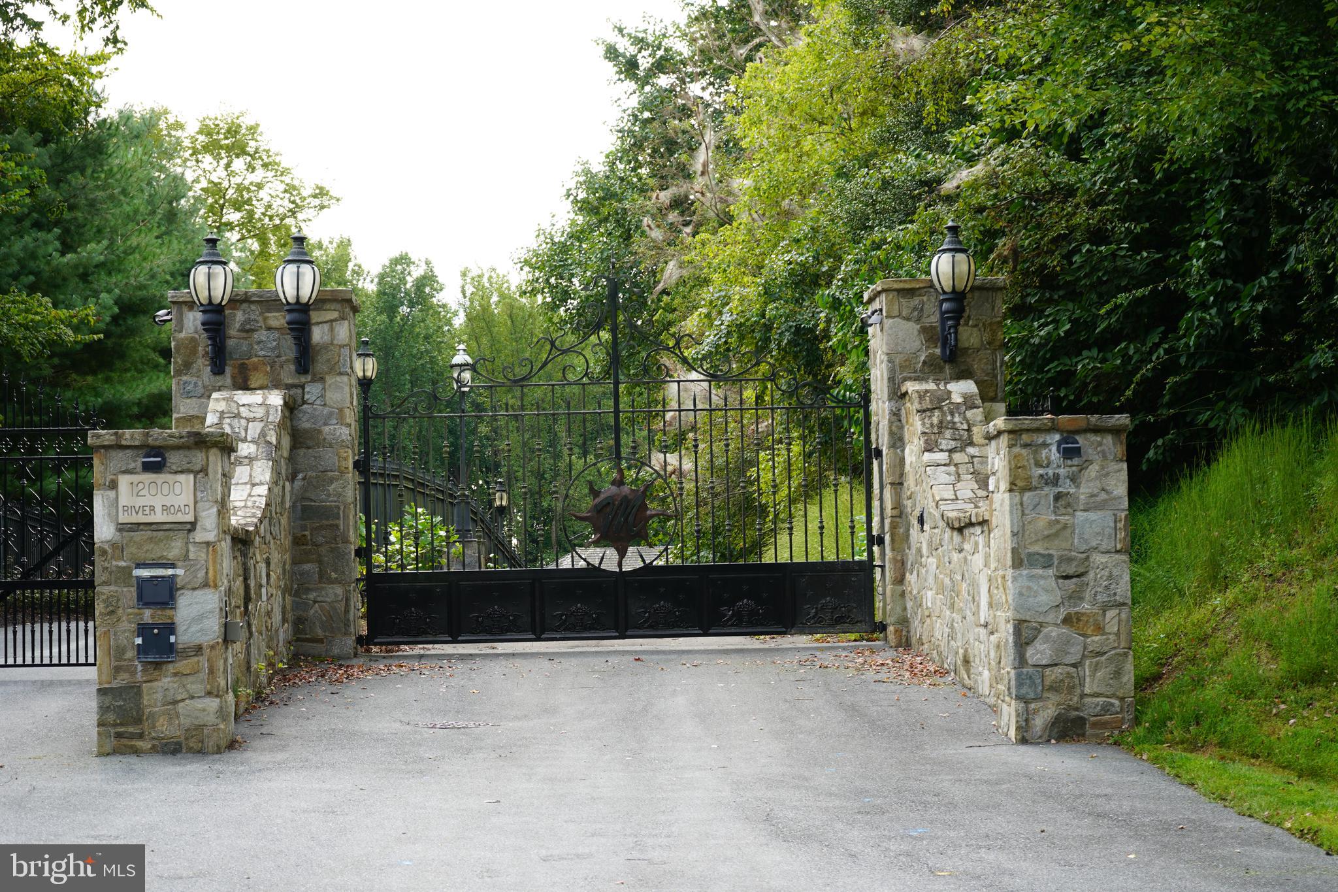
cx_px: 669
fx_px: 2601
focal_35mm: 70
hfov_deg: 28.8
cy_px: 446
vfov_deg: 19.5
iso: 100
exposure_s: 1/80
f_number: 6.3
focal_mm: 70
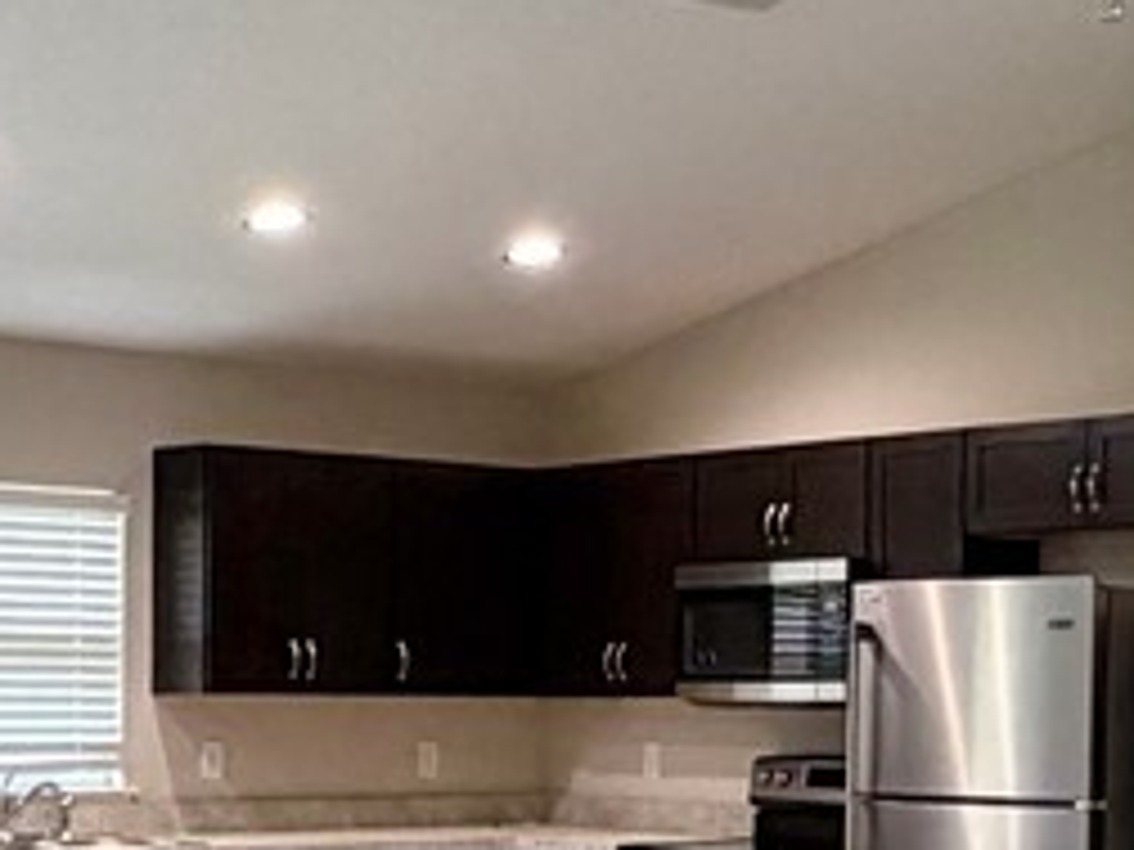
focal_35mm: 89
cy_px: 778
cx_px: 752
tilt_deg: -1.7
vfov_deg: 16.4
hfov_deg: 21.9
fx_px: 2916
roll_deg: -0.3
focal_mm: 2.22
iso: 320
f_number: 2.2
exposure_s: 1/60
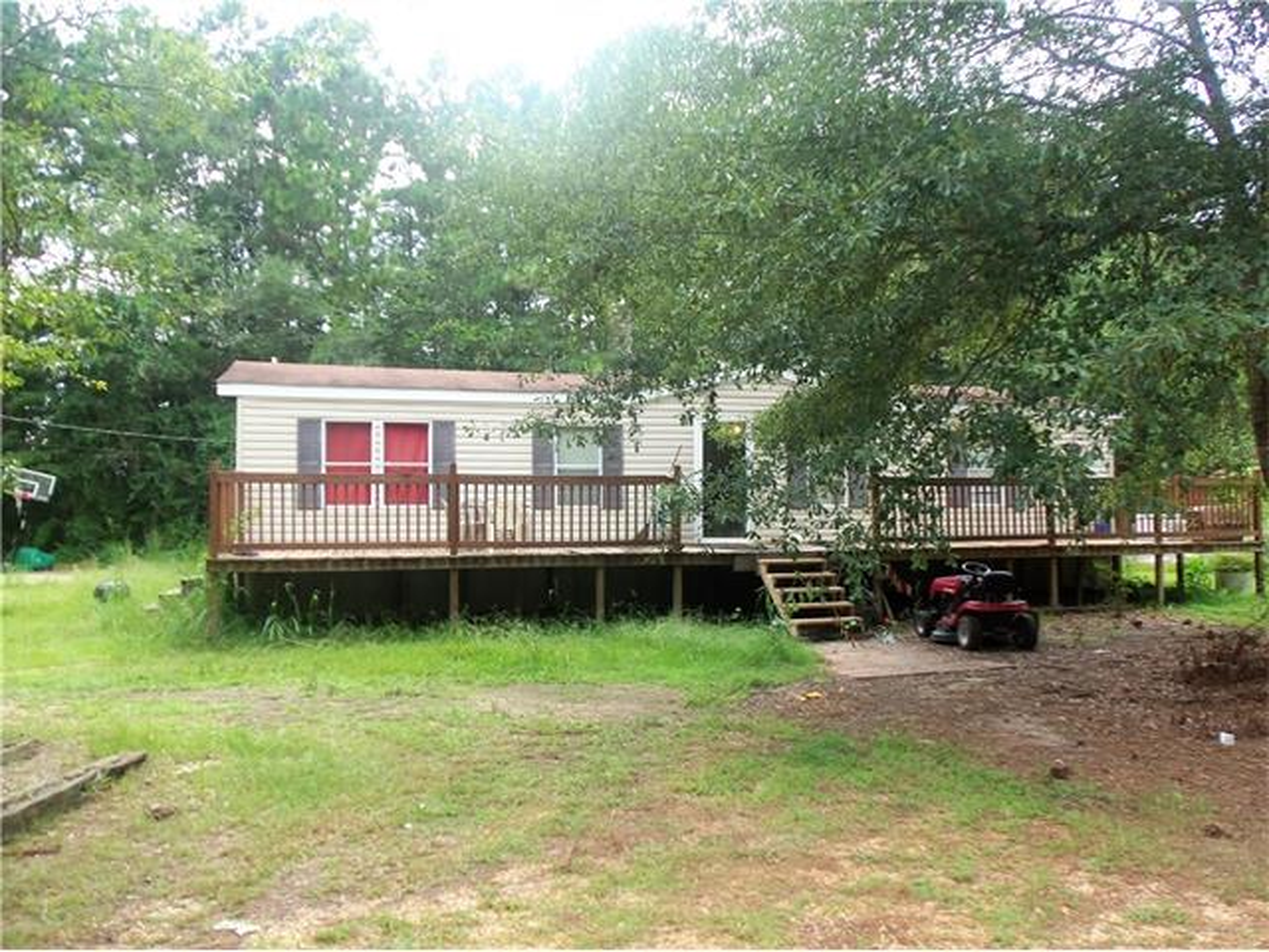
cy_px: 476
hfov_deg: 61.7
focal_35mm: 29
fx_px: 1063
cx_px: 634
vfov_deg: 48.2
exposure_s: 1/50
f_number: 3.4
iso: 80
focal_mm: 5.2
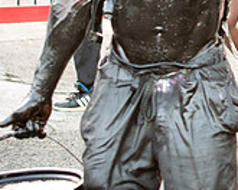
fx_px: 2022
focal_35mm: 287
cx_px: 384
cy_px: -72
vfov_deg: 5.4
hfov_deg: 6.6
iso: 2000
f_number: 5
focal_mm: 70
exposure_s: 1/200
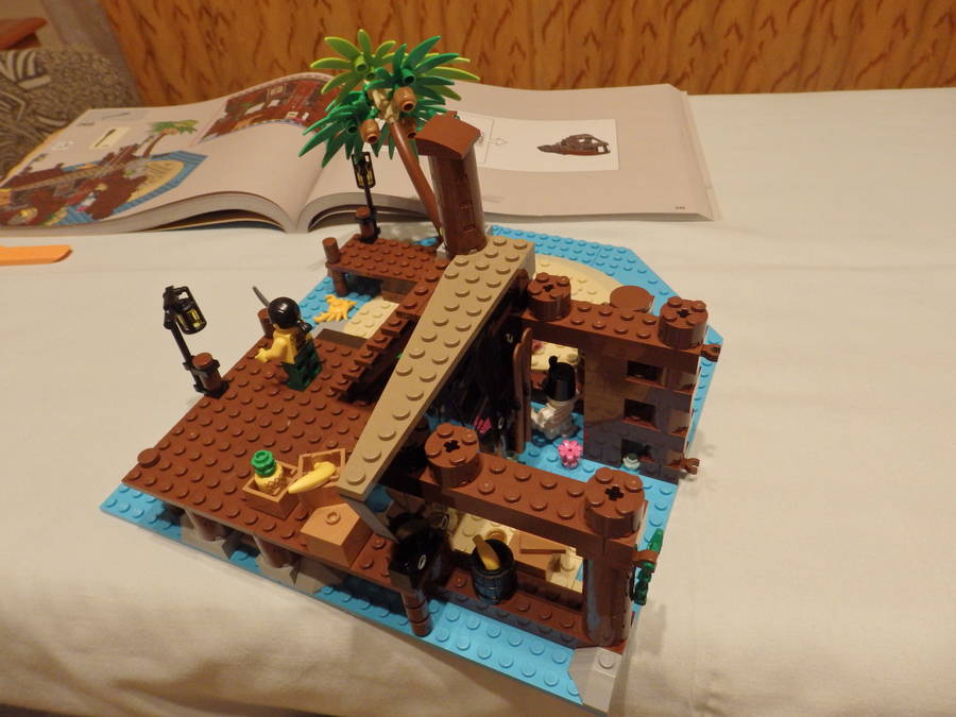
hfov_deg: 69.4
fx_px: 690
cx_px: 478
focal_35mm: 25
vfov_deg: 54.9
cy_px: 358
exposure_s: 1/30
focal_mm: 4.5
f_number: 3
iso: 500
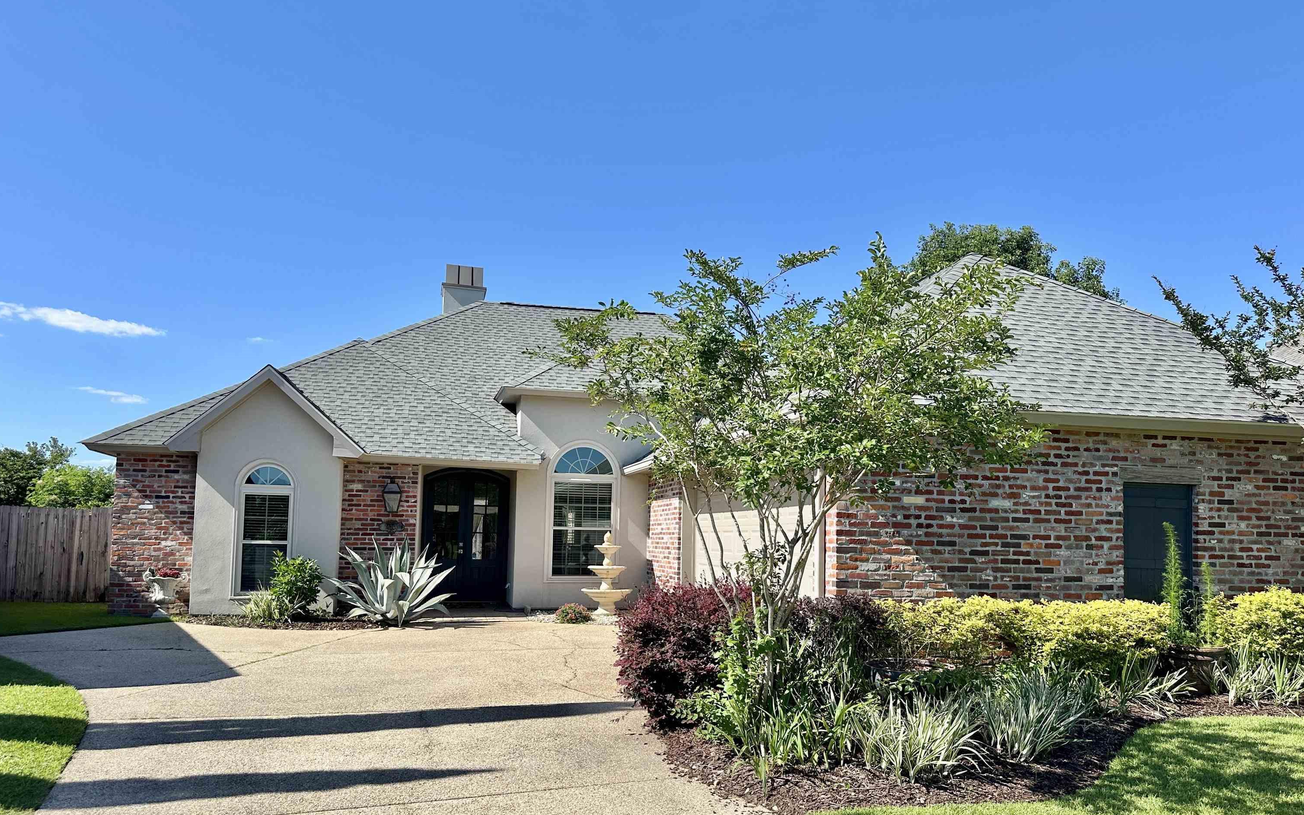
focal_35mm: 26
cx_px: 662
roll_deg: -1.2
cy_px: 478
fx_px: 924
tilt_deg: +4.6
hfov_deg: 70.4
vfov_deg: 47.4
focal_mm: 6.86
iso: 80
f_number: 1.78
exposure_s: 1/3717
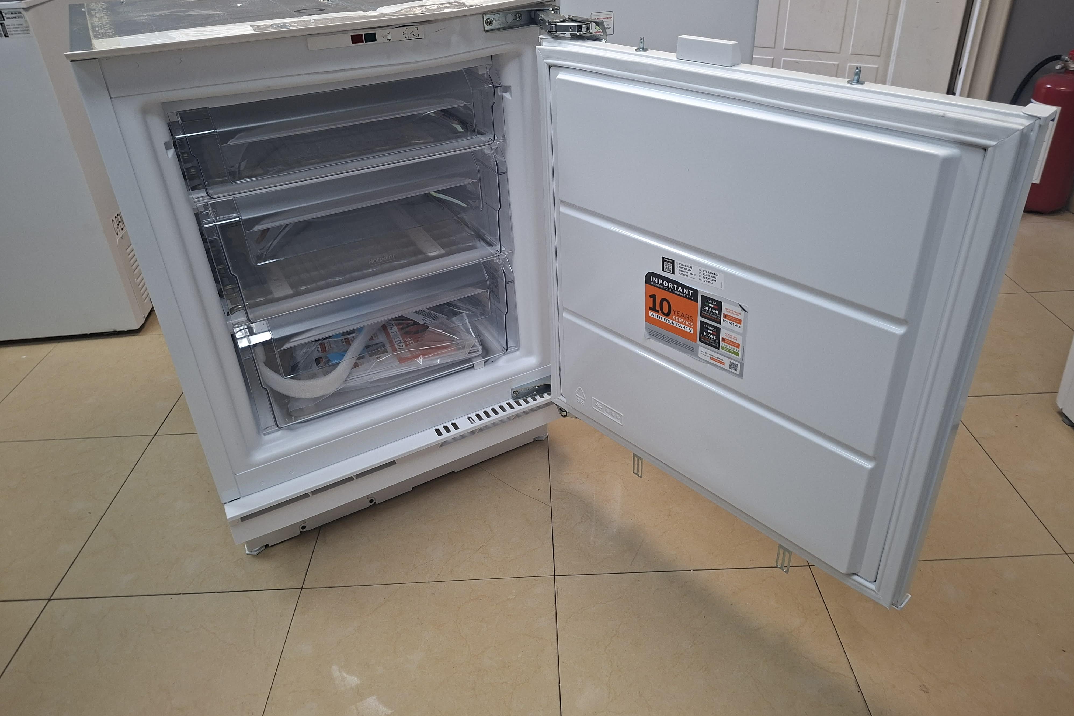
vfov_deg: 53.0
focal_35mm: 24
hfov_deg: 73.7
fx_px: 716
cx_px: 538
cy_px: 313
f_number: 1.8
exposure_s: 1/50
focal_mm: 5.54
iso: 160
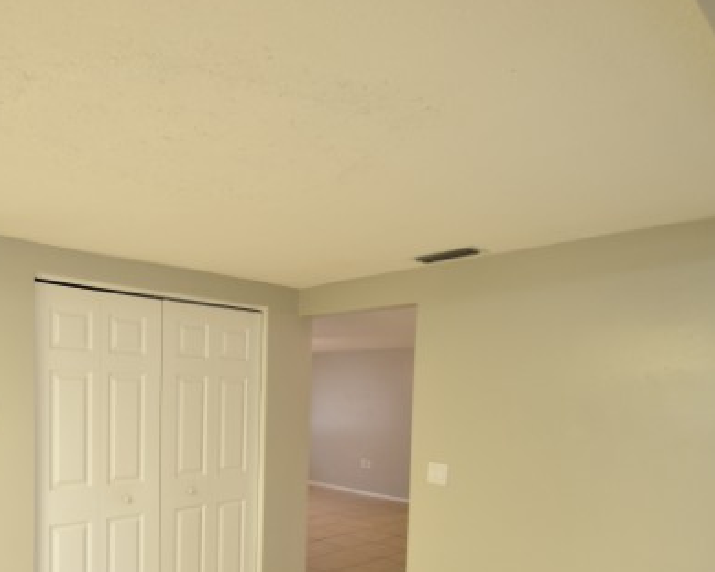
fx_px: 550
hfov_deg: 64.7
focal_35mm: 26
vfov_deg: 52.8
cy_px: 420
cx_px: 253
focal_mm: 10
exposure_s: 1/30
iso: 800
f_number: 3.5
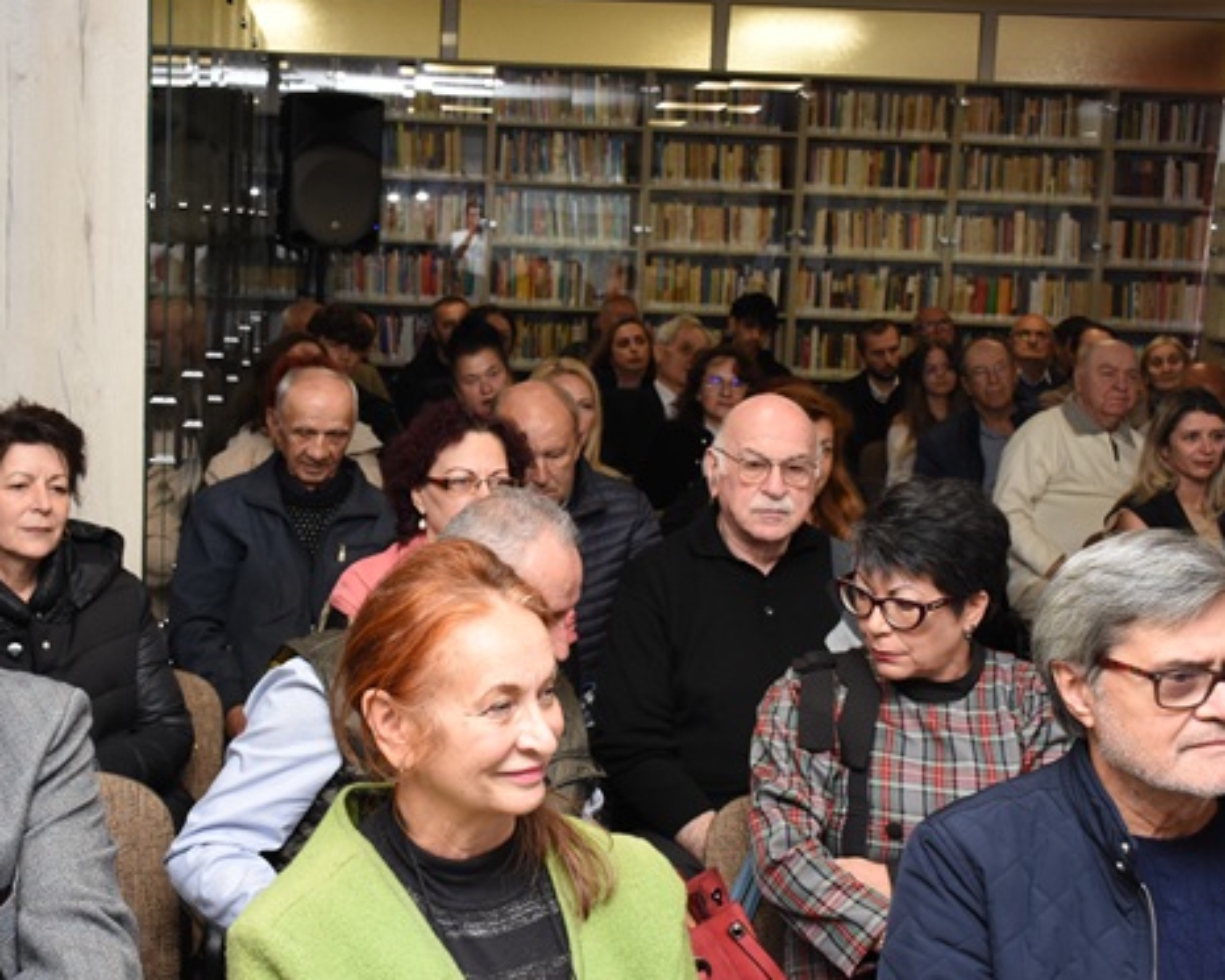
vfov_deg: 29.1
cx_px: 506
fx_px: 1885
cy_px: 508
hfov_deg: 35.9
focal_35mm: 52
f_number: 5.6
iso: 1000
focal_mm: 26
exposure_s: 1/125
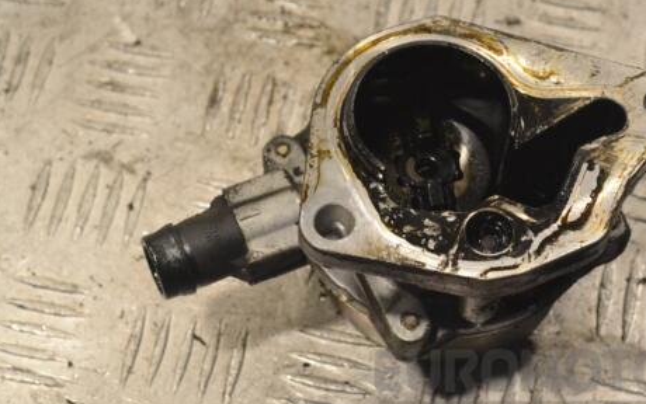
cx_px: 348
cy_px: 184
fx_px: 1932
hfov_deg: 19.0
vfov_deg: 12.0
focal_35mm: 110
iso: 3200
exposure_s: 1/320
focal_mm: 55
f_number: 9
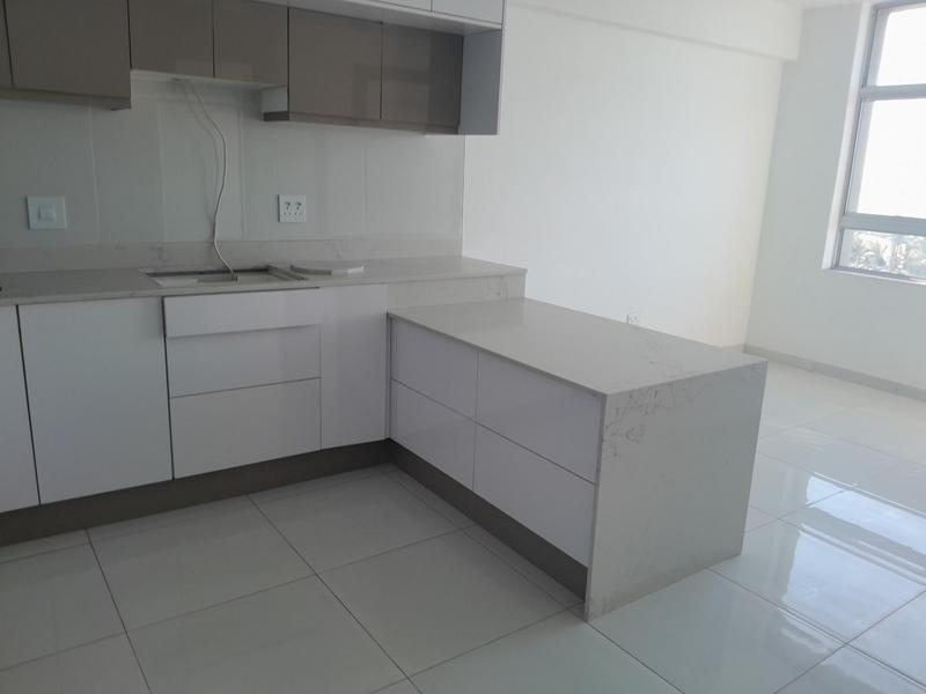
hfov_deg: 67.3
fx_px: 696
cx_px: 463
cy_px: 347
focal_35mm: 26
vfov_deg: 53.1
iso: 40
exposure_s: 1/100
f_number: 1.8
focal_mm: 3.98
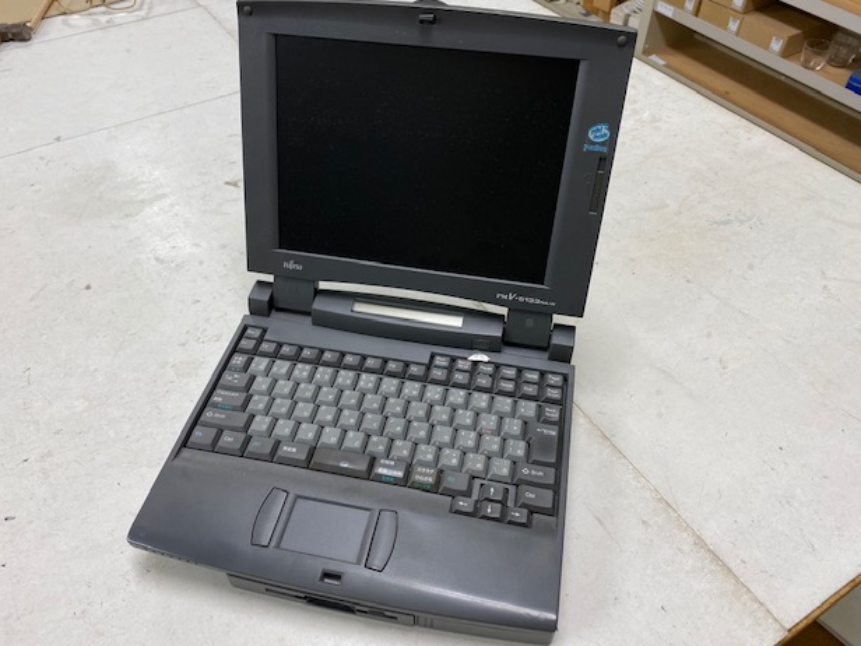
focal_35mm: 27
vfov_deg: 51.4
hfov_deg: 65.3
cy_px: 320
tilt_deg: -47.4
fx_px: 672
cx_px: 415
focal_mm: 4.25
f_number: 1.8
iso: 64
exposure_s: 1/60
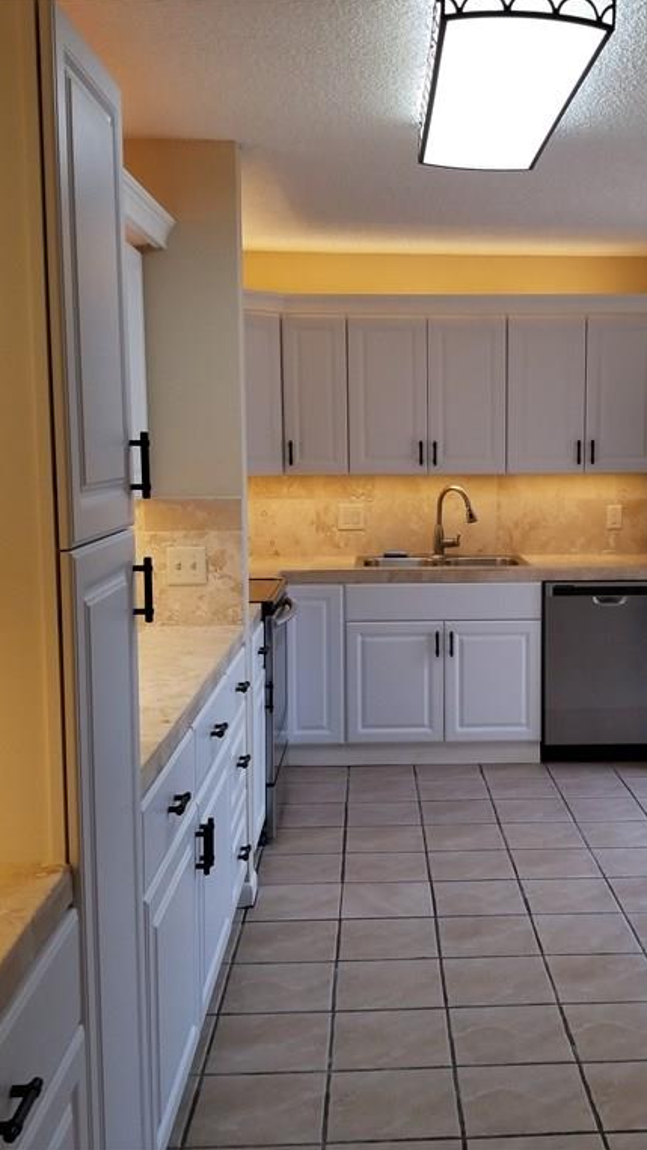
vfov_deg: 52.8
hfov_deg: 30.9
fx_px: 1159
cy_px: 573
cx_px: 446
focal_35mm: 38
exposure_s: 1/120
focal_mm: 4.25
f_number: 1.7
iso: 80
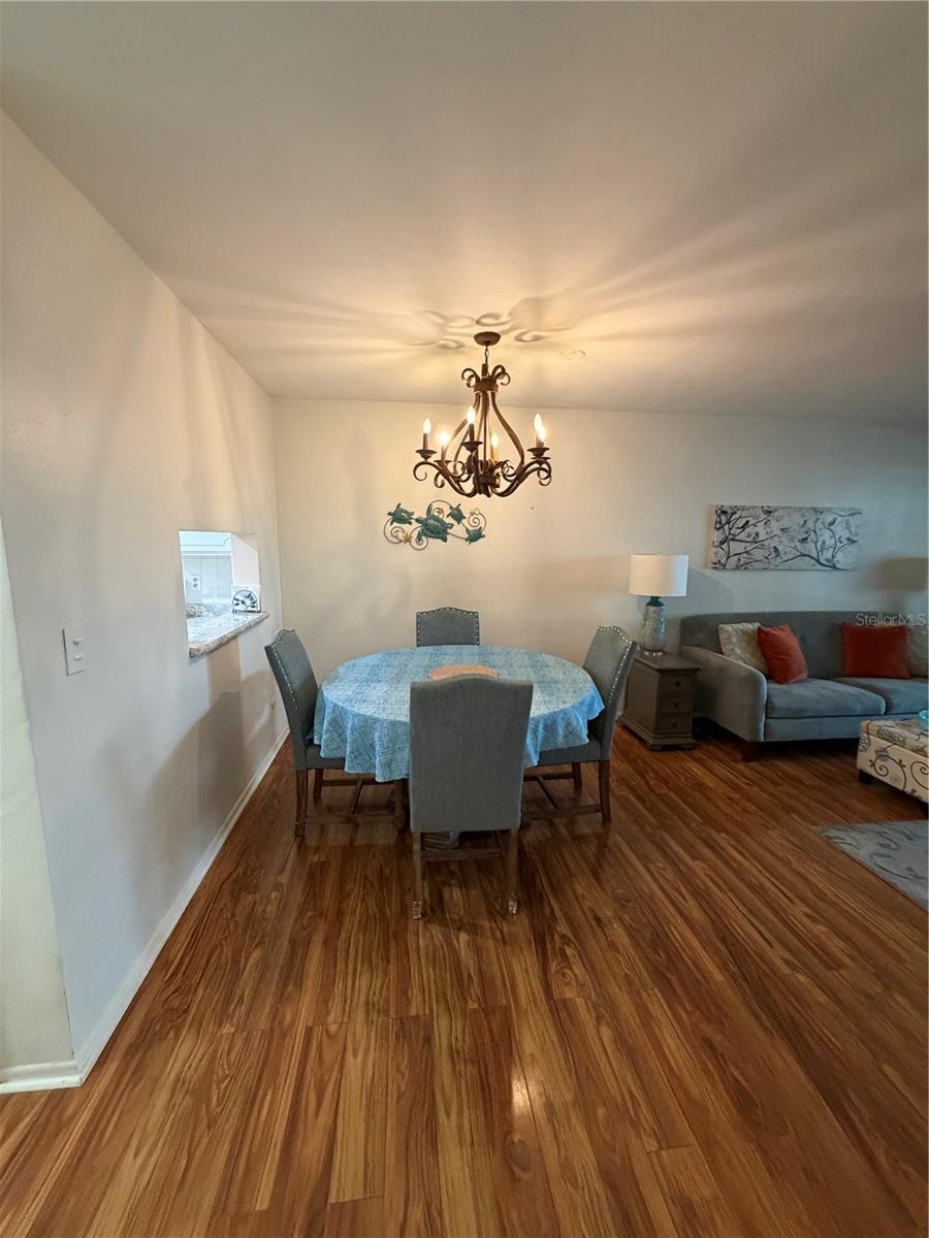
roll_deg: -0.8
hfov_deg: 85.7
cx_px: 464
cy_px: 619
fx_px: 501
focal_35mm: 14
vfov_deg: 102.1
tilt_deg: -8.9
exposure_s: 1/60
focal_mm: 2.22
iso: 640
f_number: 2.2
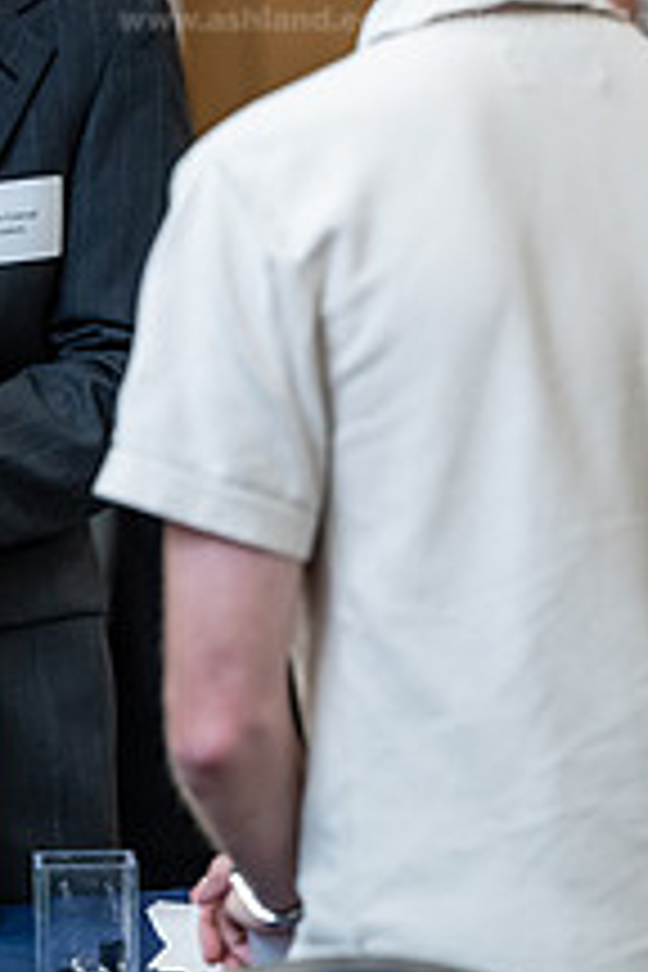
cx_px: 14
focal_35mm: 192
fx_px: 5184
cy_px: 68
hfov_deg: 7.1
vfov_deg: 10.6
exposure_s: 1/200
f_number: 2.8
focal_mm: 92
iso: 1600
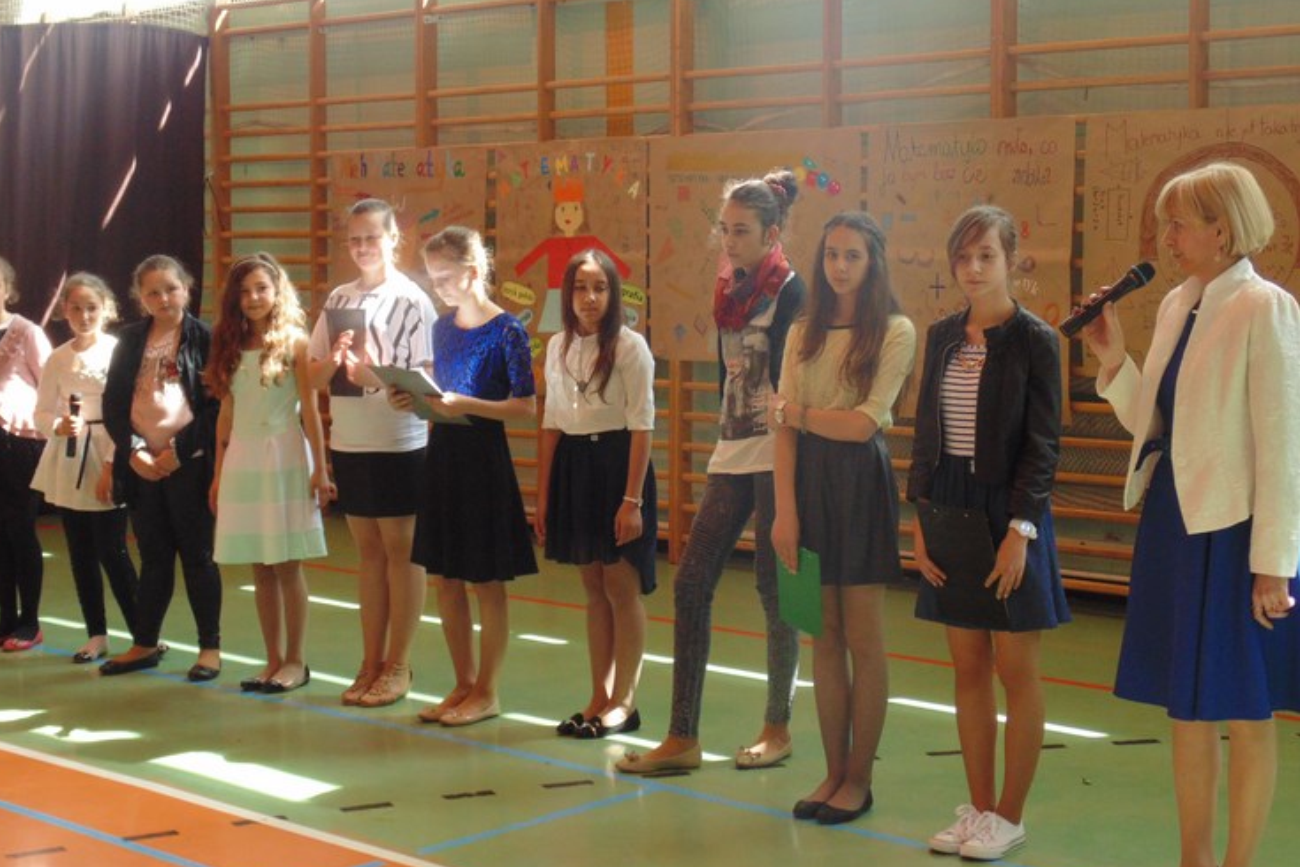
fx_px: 2166
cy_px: 398
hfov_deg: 33.4
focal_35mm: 60
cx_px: 594
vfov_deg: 22.6
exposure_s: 1/60
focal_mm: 9.5
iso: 200
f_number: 3.9
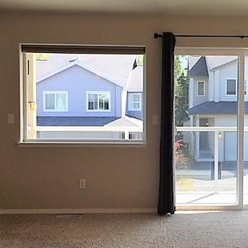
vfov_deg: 32.2
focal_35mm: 53
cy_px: 122
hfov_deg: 31.4
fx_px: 430
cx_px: 196
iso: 25
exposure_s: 1/164
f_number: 2.2
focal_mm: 4.15
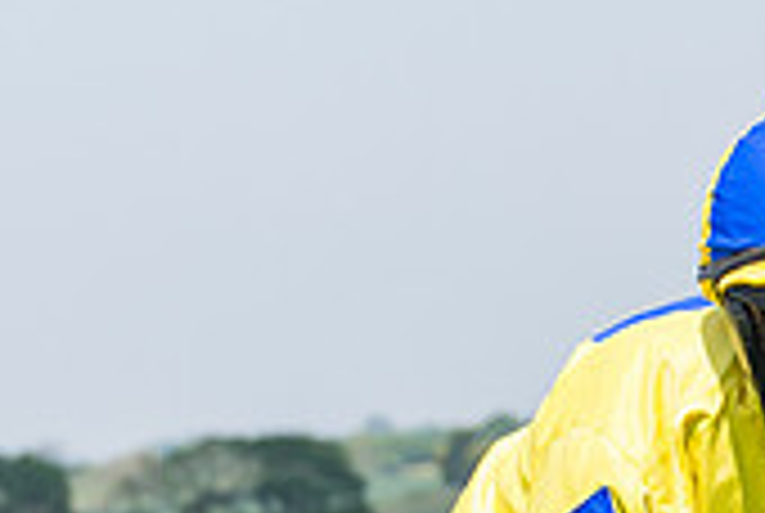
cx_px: 938
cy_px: 837
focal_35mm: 482
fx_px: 10260
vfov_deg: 2.9
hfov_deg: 4.3
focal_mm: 73
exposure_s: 1/1000
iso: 200
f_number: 5
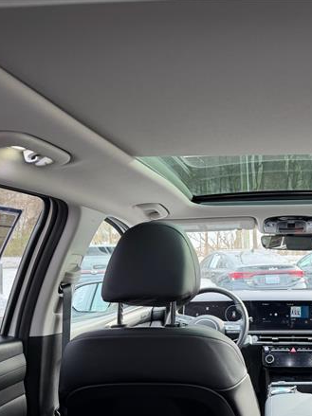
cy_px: 225
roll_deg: +2.2
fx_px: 421
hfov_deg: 38.0
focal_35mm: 35
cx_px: 280
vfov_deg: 52.6
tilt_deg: +3.1
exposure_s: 1/180
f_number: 1.78
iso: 80
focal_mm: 6.76
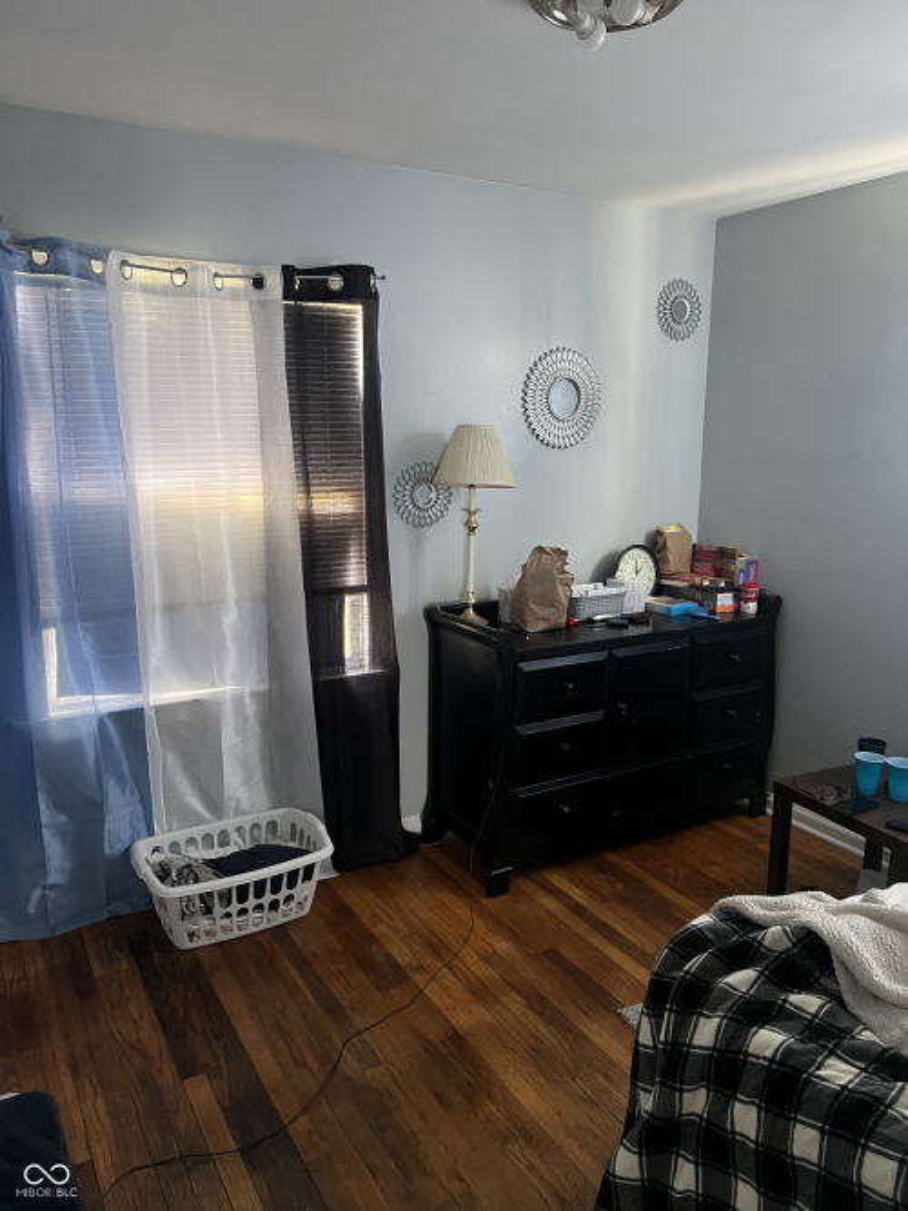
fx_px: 910
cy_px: 606
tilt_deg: -11.0
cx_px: 454
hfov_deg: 53.0
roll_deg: -1.9
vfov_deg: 67.3
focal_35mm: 26
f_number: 1.5
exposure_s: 1/43
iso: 500
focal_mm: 5.7
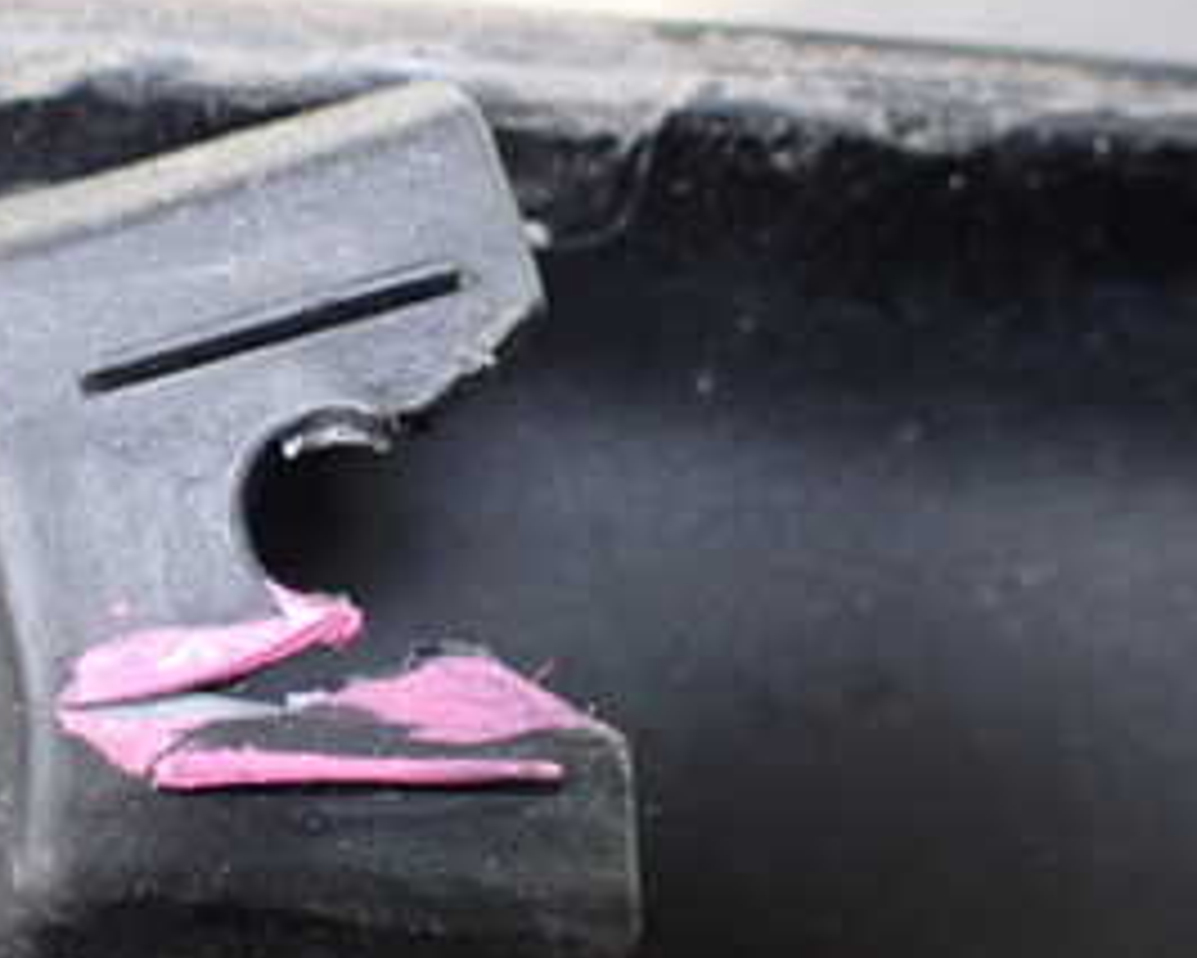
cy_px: 445
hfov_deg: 28.4
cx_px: 356
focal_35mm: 66
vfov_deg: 23.2
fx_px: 2339
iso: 800
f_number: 2.3
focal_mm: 5.4
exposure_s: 1/40
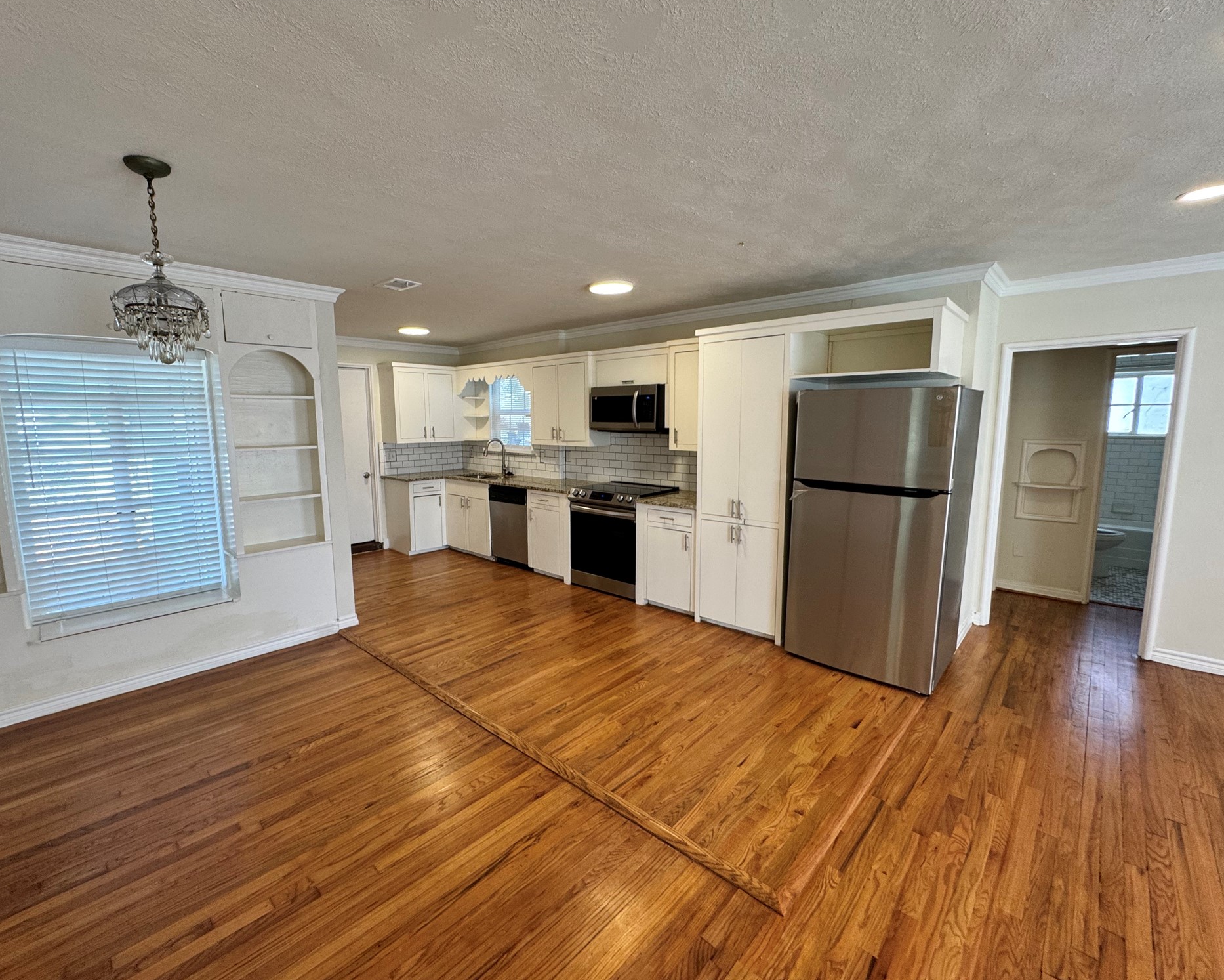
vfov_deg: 84.0
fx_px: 543
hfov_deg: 96.7
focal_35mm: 15
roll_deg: +1.1
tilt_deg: -6.8
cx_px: 577
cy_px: 484
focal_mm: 2.22
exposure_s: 1/120
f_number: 2.2
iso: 125
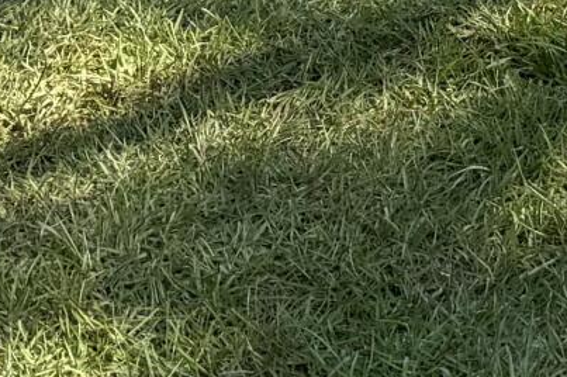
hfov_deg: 11.1
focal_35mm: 186
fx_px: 2927
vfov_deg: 6.8
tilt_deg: -4.7
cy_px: -694
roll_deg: +2.6
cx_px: 291
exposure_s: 1/2445
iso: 80
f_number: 1.78
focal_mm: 6.76
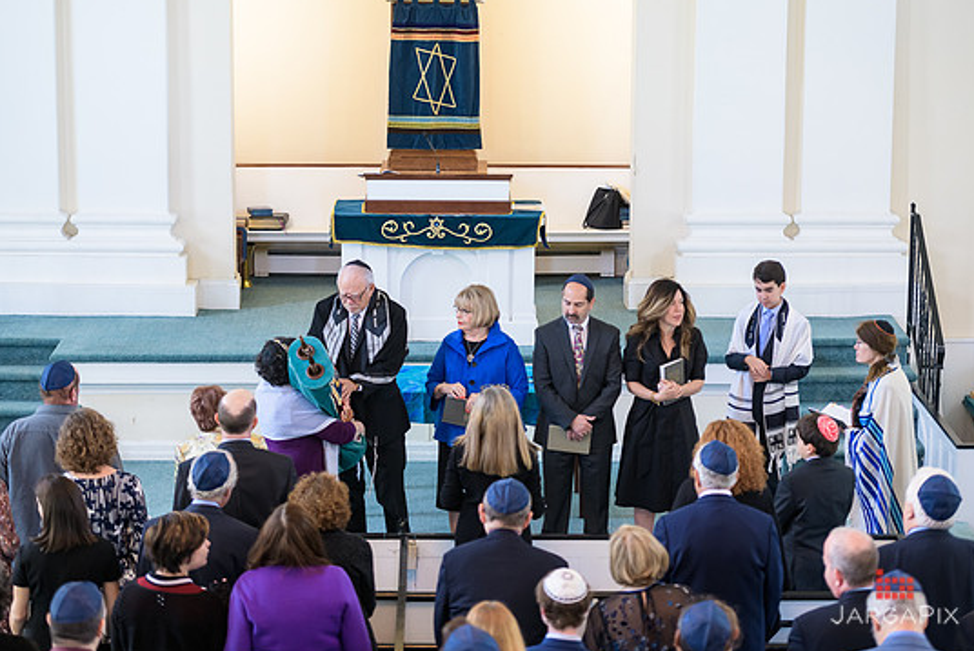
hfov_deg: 21.9
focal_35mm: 93
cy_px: 312
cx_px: 478
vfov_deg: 14.7
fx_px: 2517
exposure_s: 1/125
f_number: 3.2
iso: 1250
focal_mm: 86
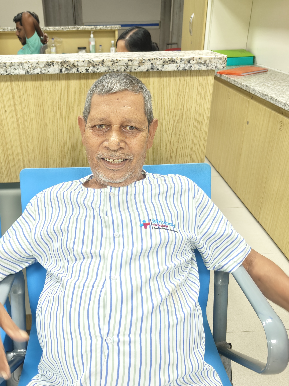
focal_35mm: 33
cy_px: 244
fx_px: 367
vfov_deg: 54.6
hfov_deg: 42.7
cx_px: 111
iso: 500
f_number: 1.8
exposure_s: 1/50
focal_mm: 5.59
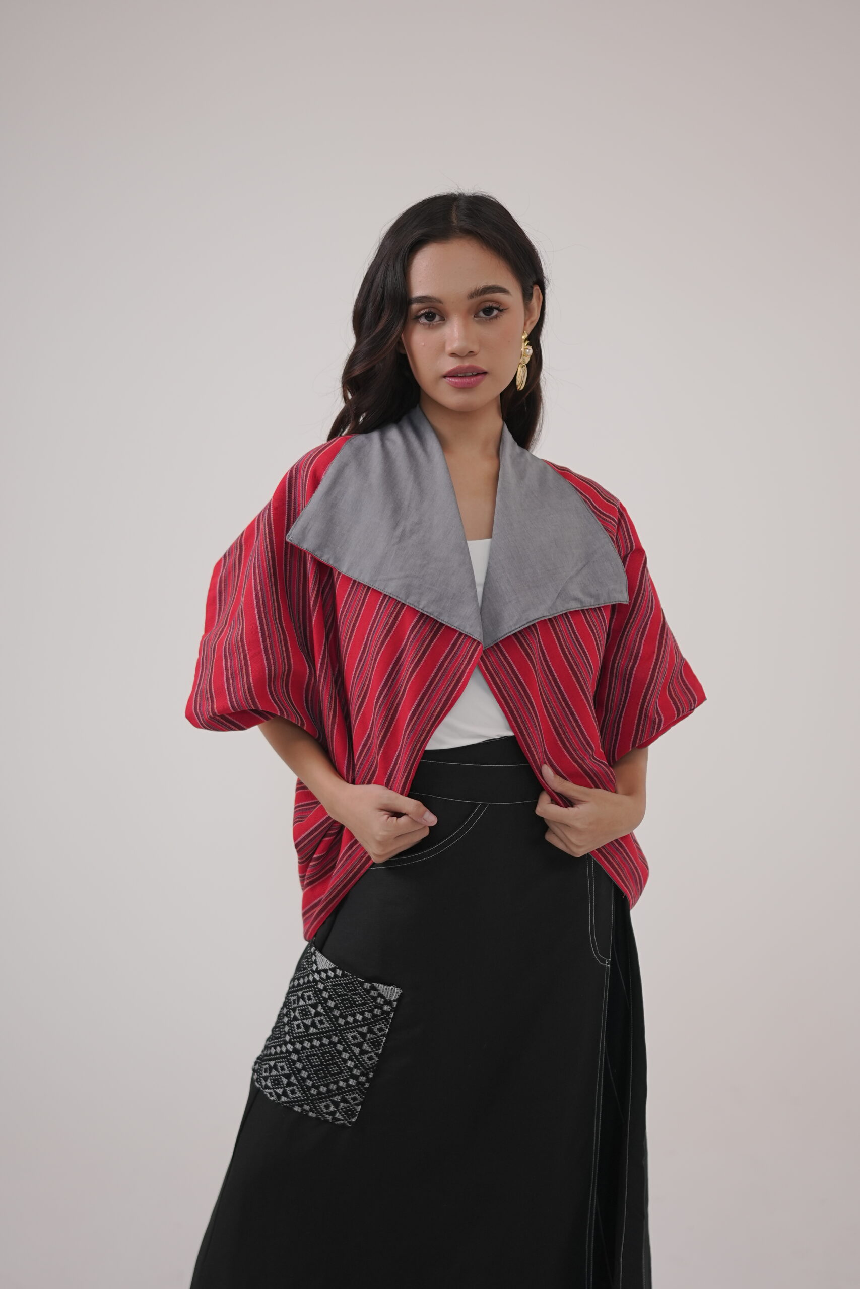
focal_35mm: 52
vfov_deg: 38.2
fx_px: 1863
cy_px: 644
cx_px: 430
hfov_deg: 26.0
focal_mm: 35
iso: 250
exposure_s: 1/200
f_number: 1.4
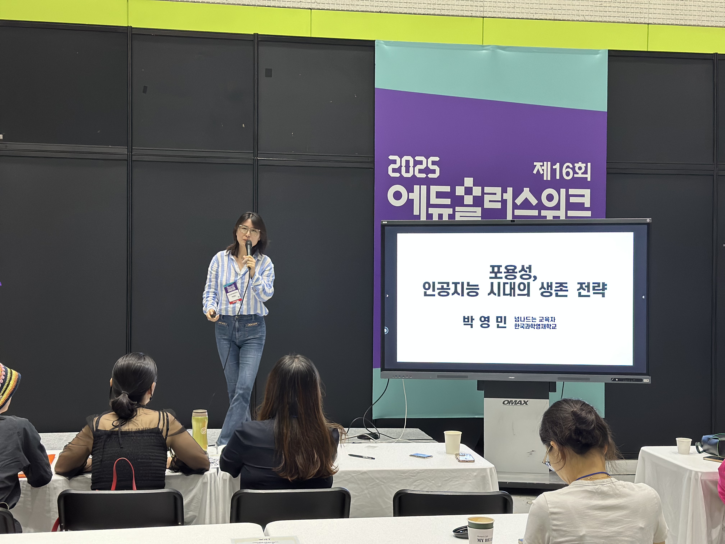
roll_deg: -1.0
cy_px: 272
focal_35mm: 48
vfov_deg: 30.3
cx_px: 362
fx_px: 1005
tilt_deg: -0.4
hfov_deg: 39.7
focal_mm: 6.86
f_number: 1.78
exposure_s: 1/60
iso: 250
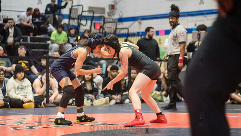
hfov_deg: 22.0
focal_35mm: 97
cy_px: 58
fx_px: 620
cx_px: 120
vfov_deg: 12.5
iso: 8000
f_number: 3.2
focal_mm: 92
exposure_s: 1/500
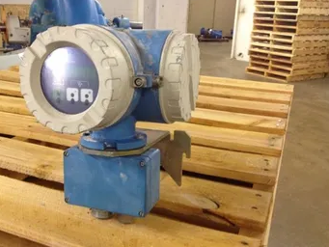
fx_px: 390
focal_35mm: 41
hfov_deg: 45.7
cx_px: 145
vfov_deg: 35.1
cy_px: 114
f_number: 2.4
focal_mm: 4.28
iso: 160
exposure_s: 1/20
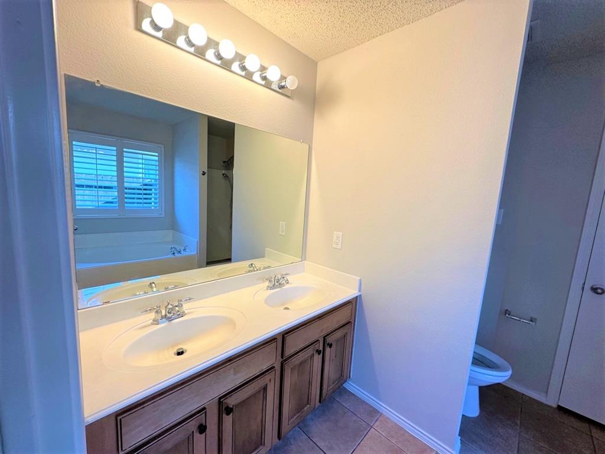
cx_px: 302
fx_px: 245
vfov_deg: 85.7
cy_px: 227
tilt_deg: -8.2
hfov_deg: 102.1
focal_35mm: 14
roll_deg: -3.1
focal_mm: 2.22
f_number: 2.2
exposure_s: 1/120
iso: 160
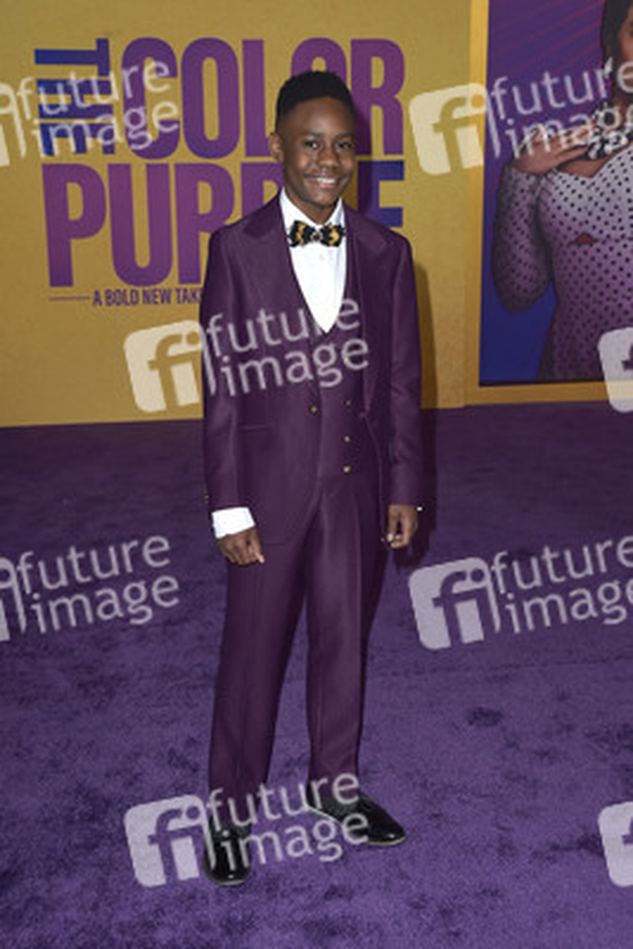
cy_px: 474
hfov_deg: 28.1
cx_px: 316
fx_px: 1265
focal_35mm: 48
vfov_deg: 41.1
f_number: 6.3
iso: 320
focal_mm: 48
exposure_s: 1/250
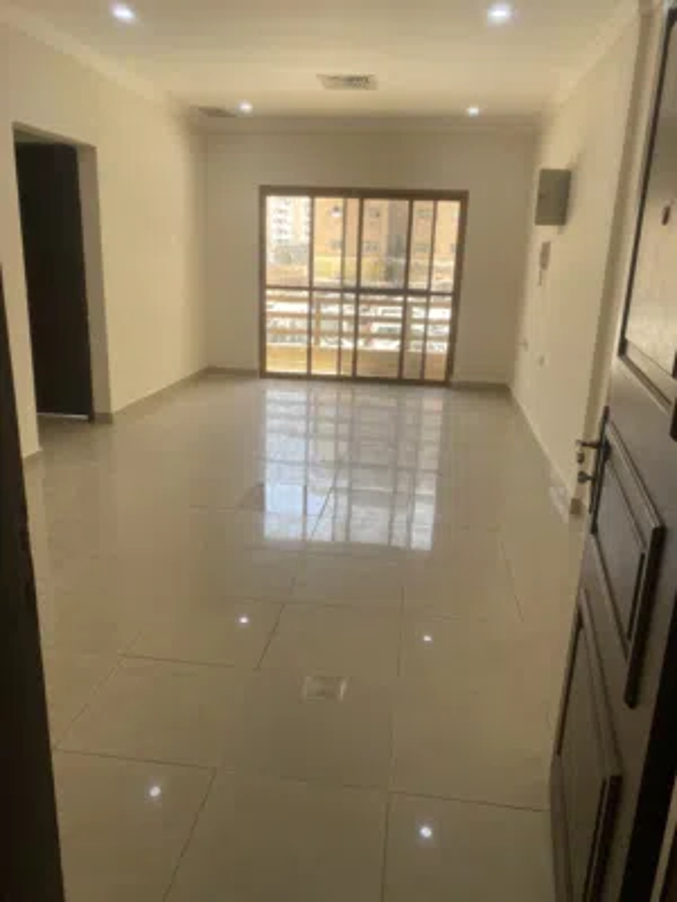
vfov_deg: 67.3
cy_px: 451
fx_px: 678
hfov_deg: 53.1
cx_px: 338
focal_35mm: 26
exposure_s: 1/121
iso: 50
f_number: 1.8
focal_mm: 4.25
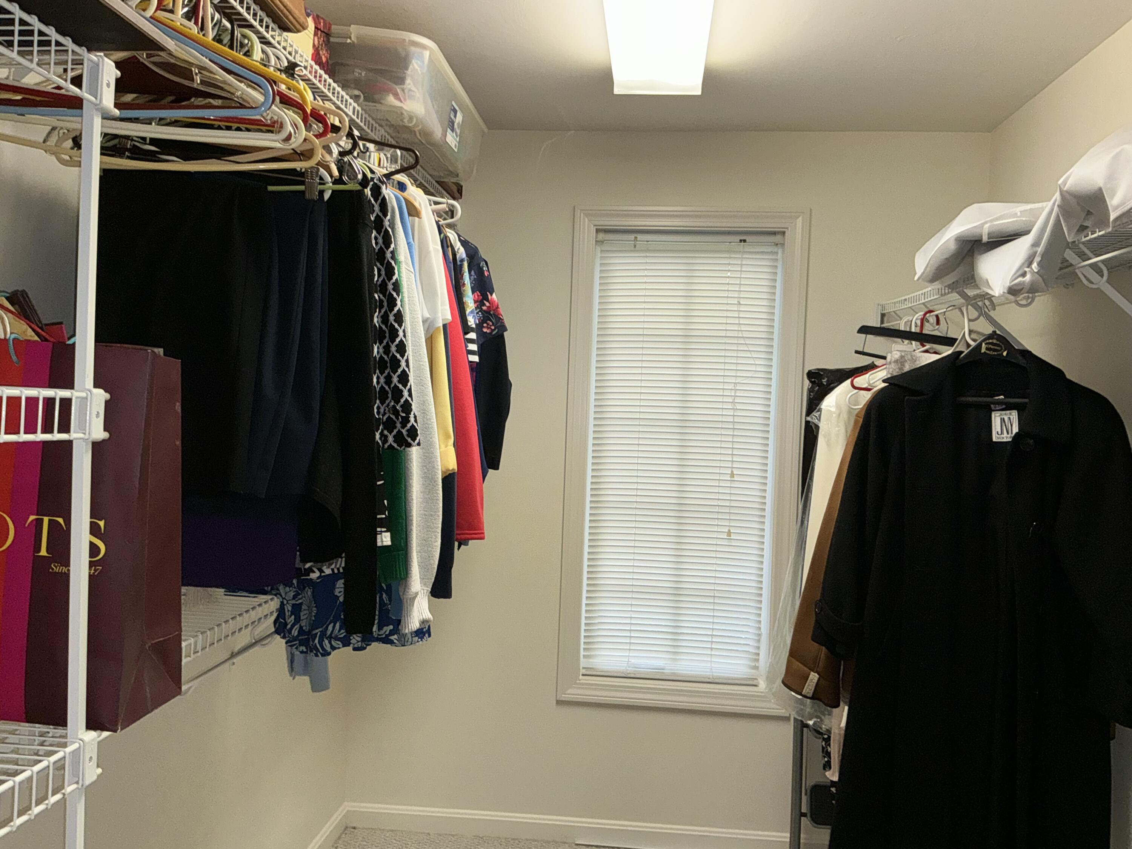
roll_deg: -1.1
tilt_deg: -1.1
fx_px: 916
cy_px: 424
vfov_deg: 49.7
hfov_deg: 63.4
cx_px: 566
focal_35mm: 28
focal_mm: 3
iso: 16
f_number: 1.8
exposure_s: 1/70
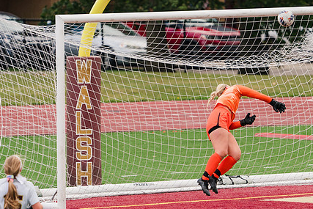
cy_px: 132
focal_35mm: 642
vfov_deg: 2.1
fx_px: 5583
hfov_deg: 3.2
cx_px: 218
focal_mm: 397
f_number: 6.3
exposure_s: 1/1600
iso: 1000
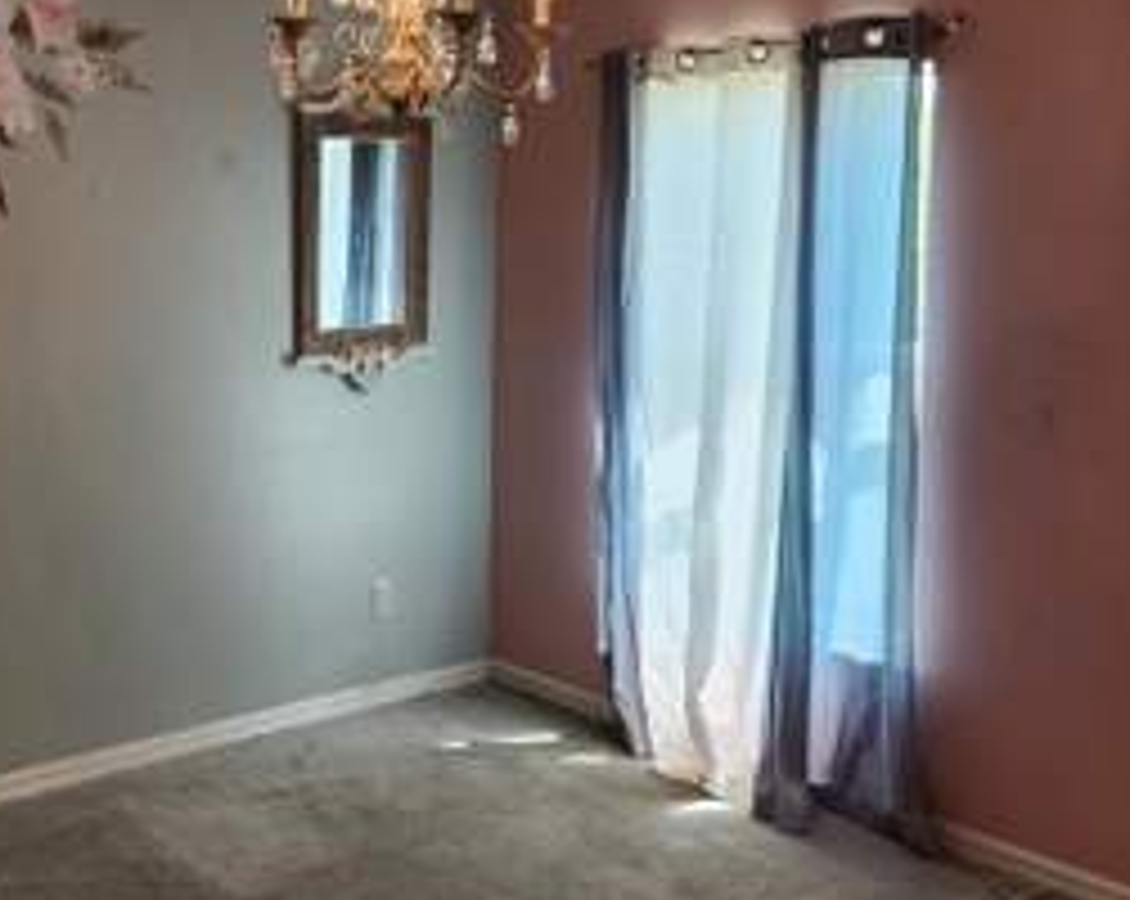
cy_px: 324
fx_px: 1436
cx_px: 153
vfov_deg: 34.6
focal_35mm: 43
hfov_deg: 40.3
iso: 40
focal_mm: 5.4
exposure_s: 1/120
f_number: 1.8
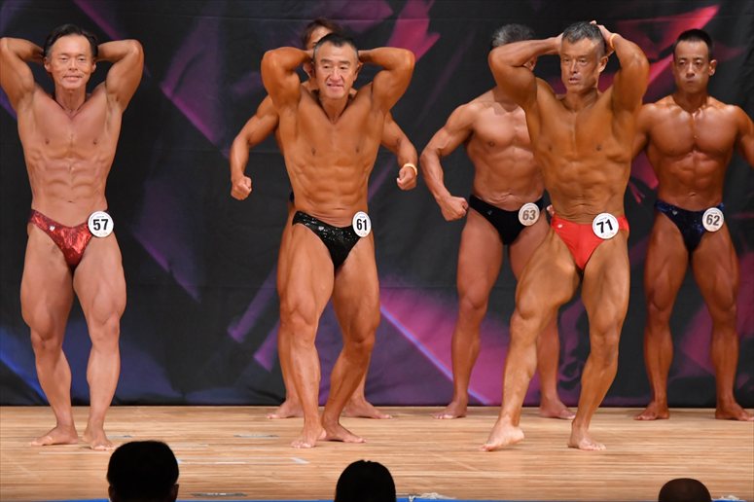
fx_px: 5966
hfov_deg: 7.2
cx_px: 377
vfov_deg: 4.8
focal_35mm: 285
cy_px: 251
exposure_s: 1/400
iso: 5600
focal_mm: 190
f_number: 5.6
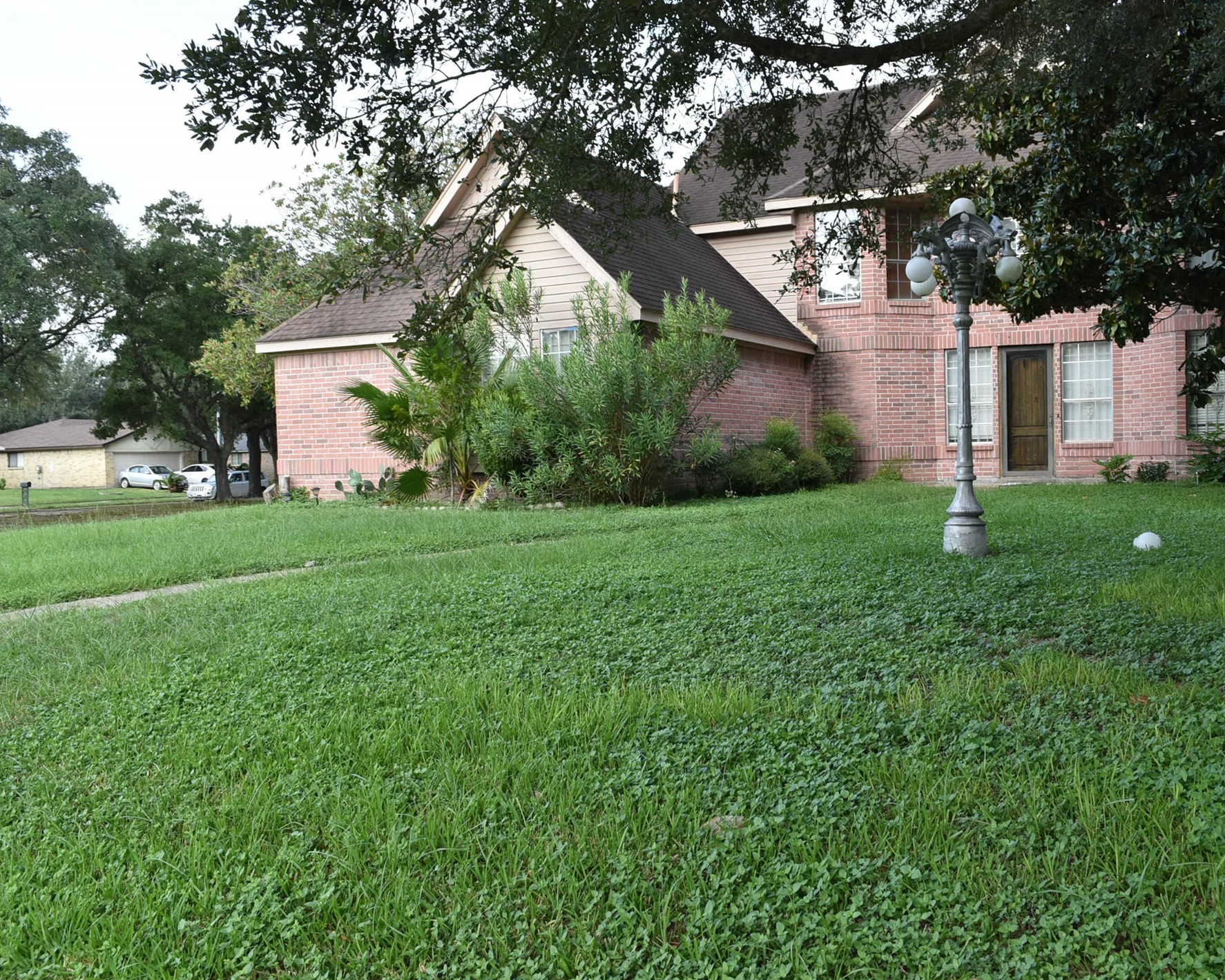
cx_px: 694
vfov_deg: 47.1
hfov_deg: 57.0
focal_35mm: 31
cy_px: 495
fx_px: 1124
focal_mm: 18
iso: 400
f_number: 8
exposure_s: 1/250
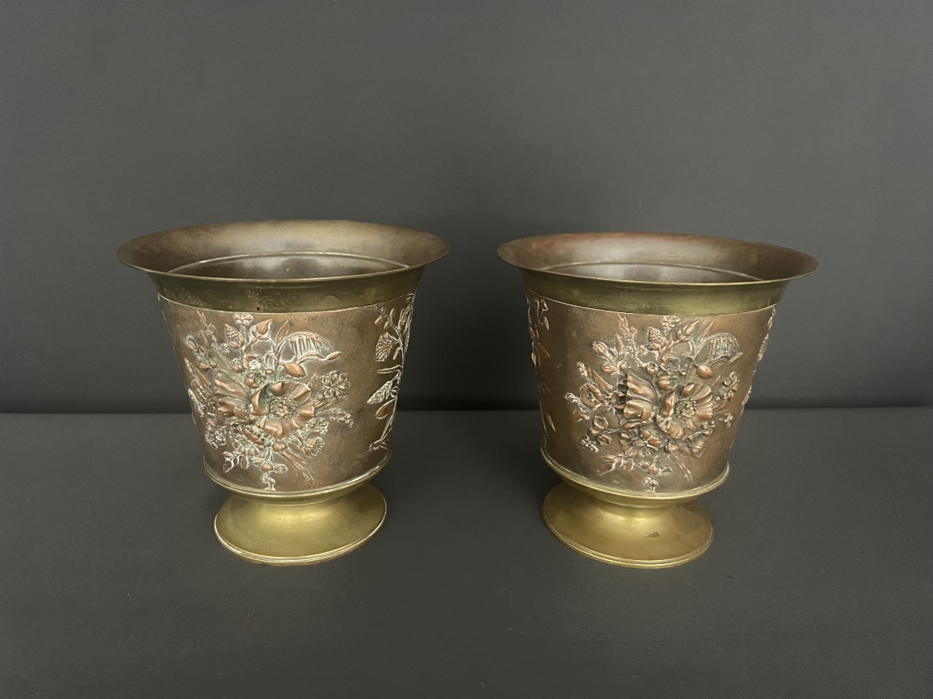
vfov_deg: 53.1
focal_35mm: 26
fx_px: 701
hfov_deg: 67.3
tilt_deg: -18.2
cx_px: 466
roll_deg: -1.6
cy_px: 350
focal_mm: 5.7
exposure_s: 1/30
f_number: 1.5
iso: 640
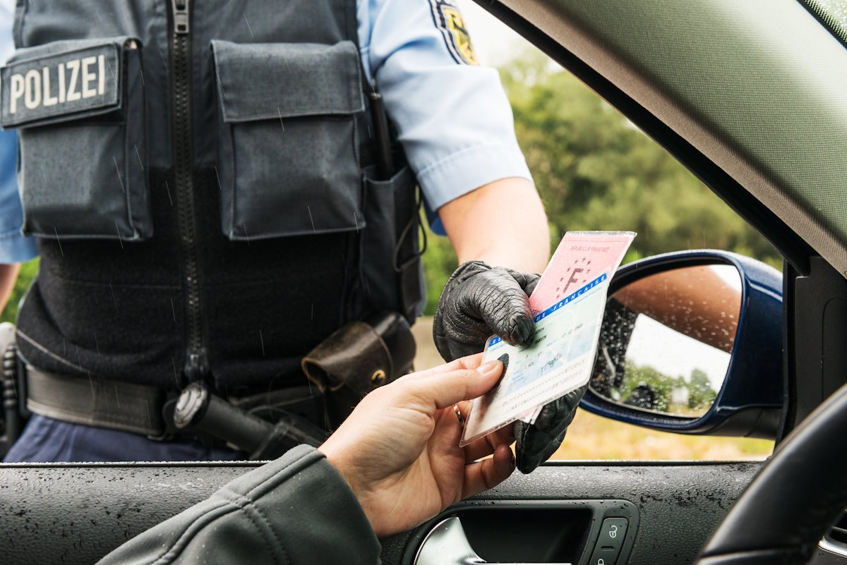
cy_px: 282
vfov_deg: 28.1
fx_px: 1130
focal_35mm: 48
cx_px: 424
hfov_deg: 41.1
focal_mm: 48
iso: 640
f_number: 8
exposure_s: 1/100
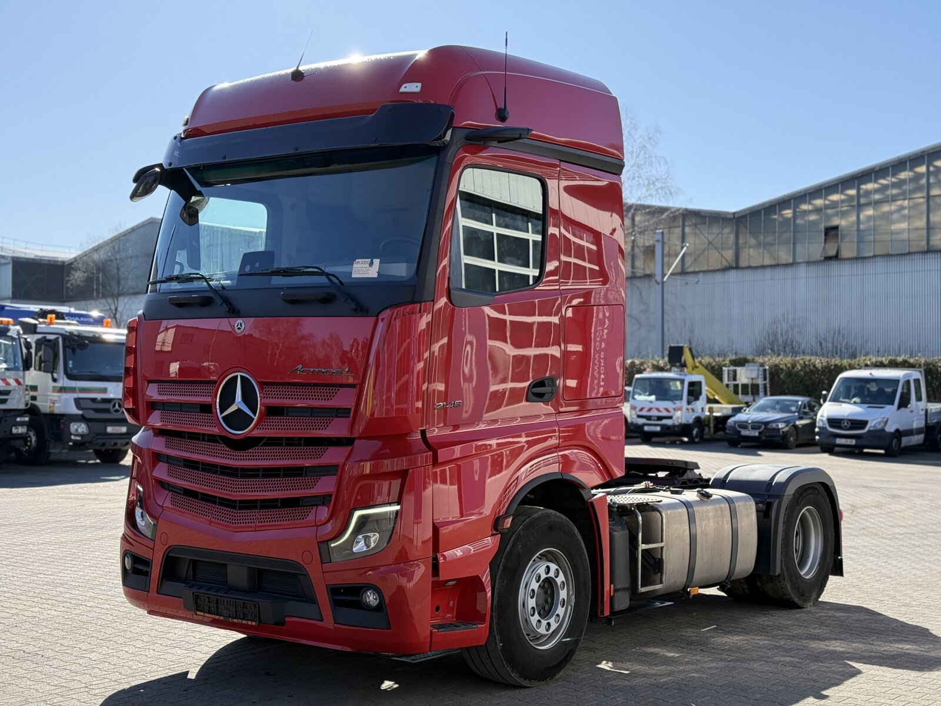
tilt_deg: +2.6
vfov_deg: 30.3
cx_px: 470
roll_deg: -0.6
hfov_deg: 39.7
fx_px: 1305
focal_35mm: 48
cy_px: 353
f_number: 1.78
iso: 100
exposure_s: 1/2146
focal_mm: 6.76
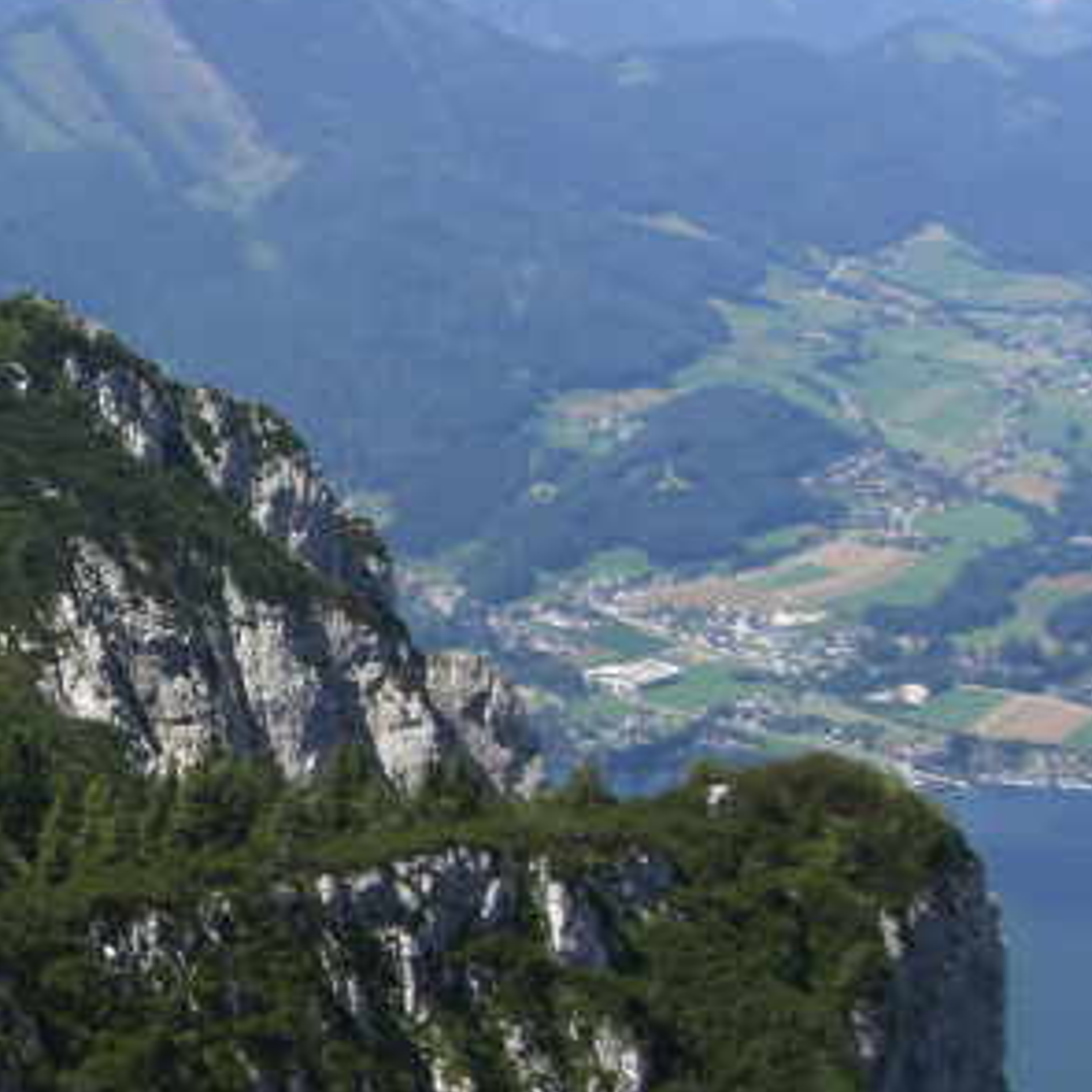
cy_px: 403
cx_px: -181
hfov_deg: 18.2
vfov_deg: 19.1
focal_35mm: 91
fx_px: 3248
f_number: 4.3
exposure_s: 1/320
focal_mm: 6.2
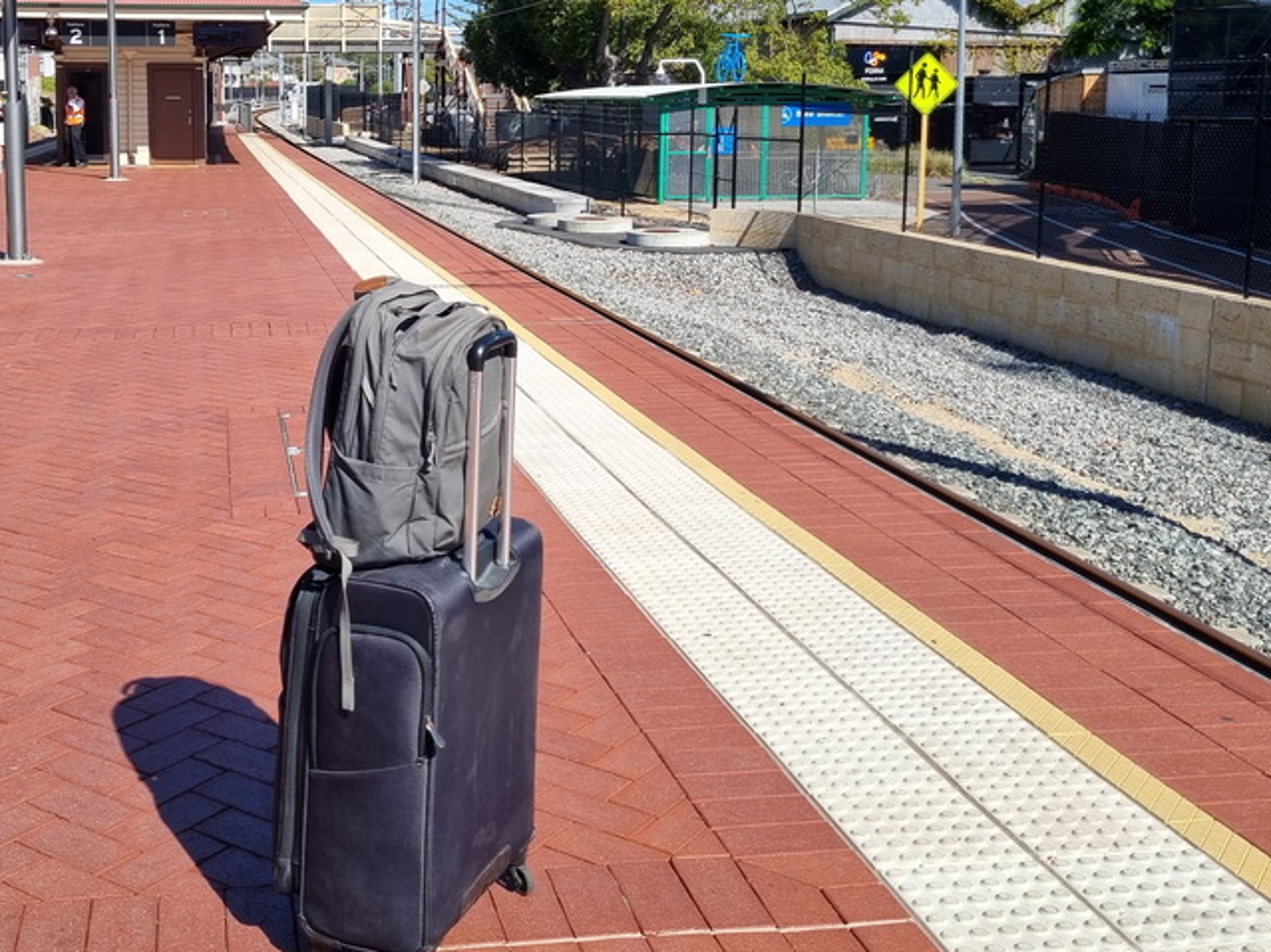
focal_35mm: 41
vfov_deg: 34.7
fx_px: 1505
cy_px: 290
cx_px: 348
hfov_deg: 44.5
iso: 50
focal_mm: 5.4
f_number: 1.8
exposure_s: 1/3247
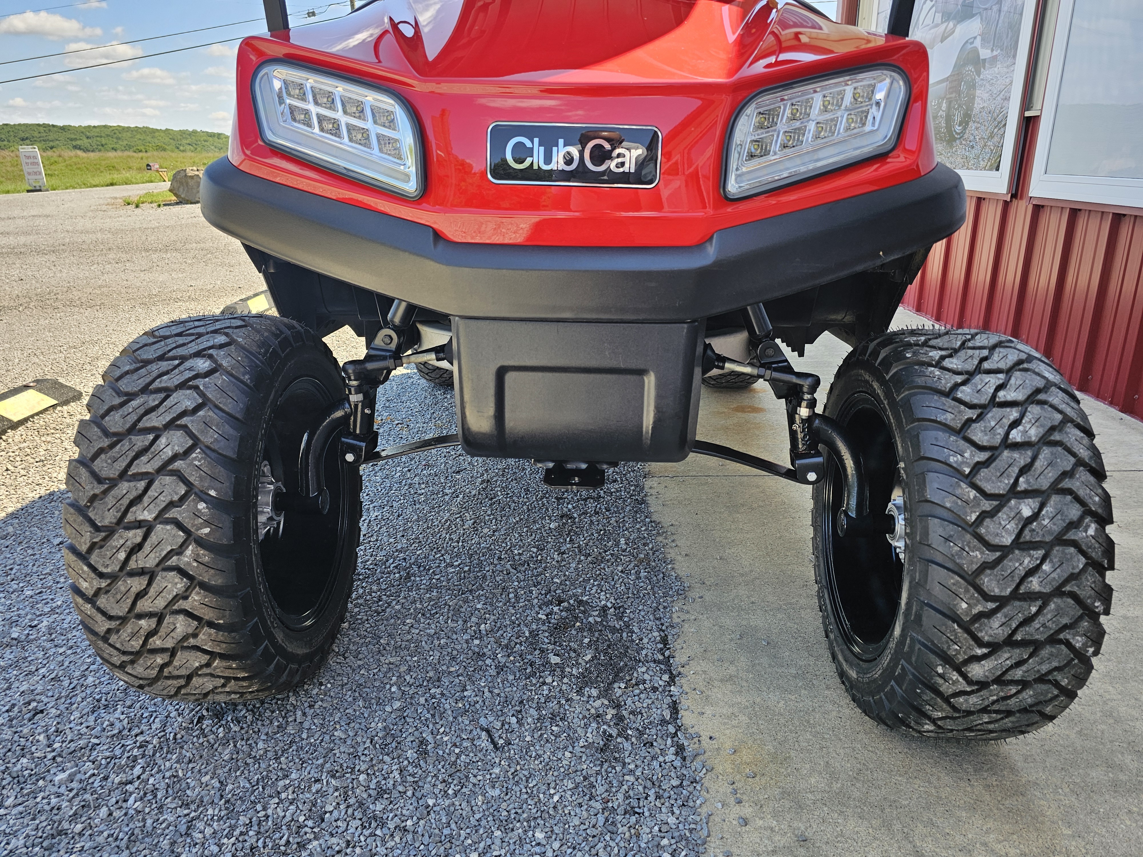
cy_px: 428
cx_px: 572
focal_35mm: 23
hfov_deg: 73.9
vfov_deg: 58.9
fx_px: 759
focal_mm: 6.3
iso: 20
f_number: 1.7
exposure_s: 1/180
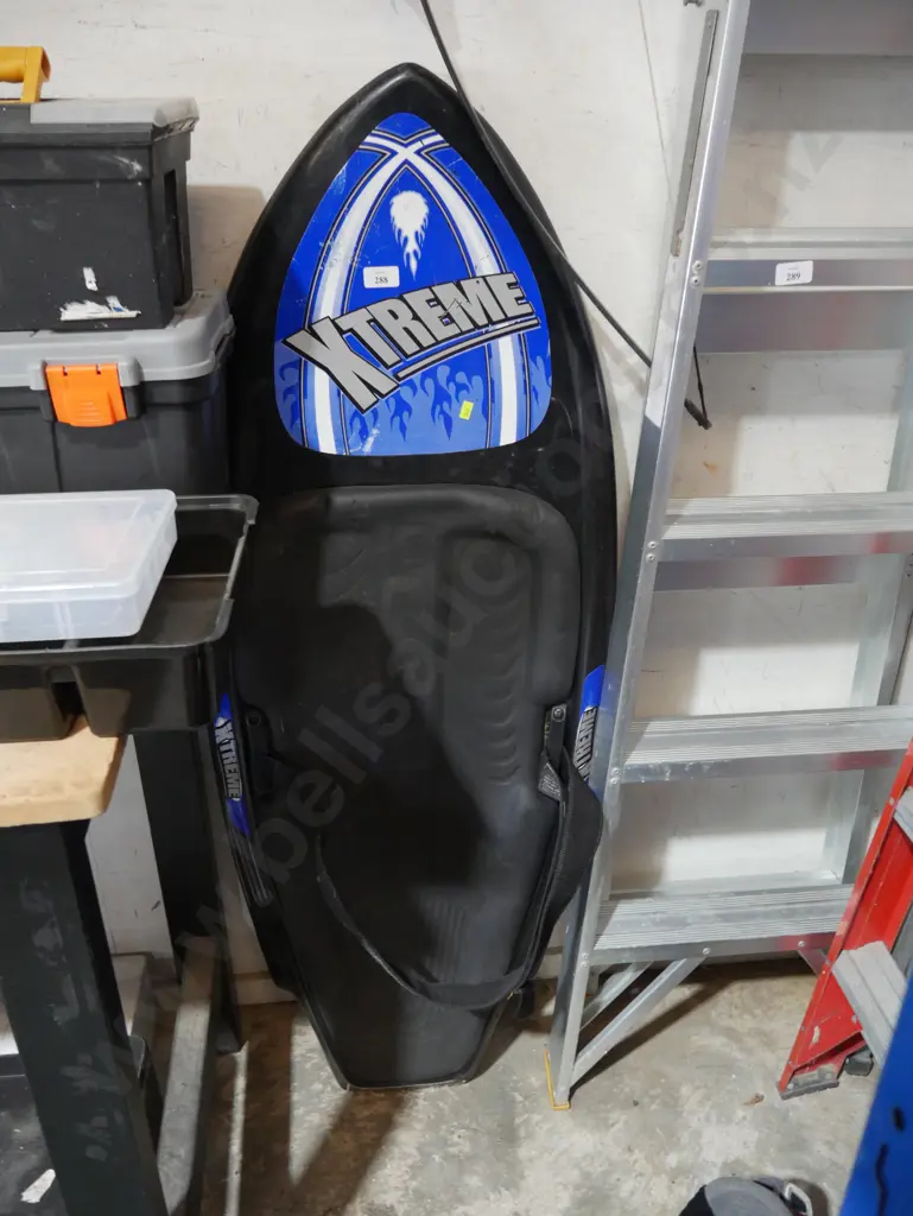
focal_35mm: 28
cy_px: 608
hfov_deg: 49.8
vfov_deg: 63.4
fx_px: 984
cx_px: 456
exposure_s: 1/60
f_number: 3.5
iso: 1000
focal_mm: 14
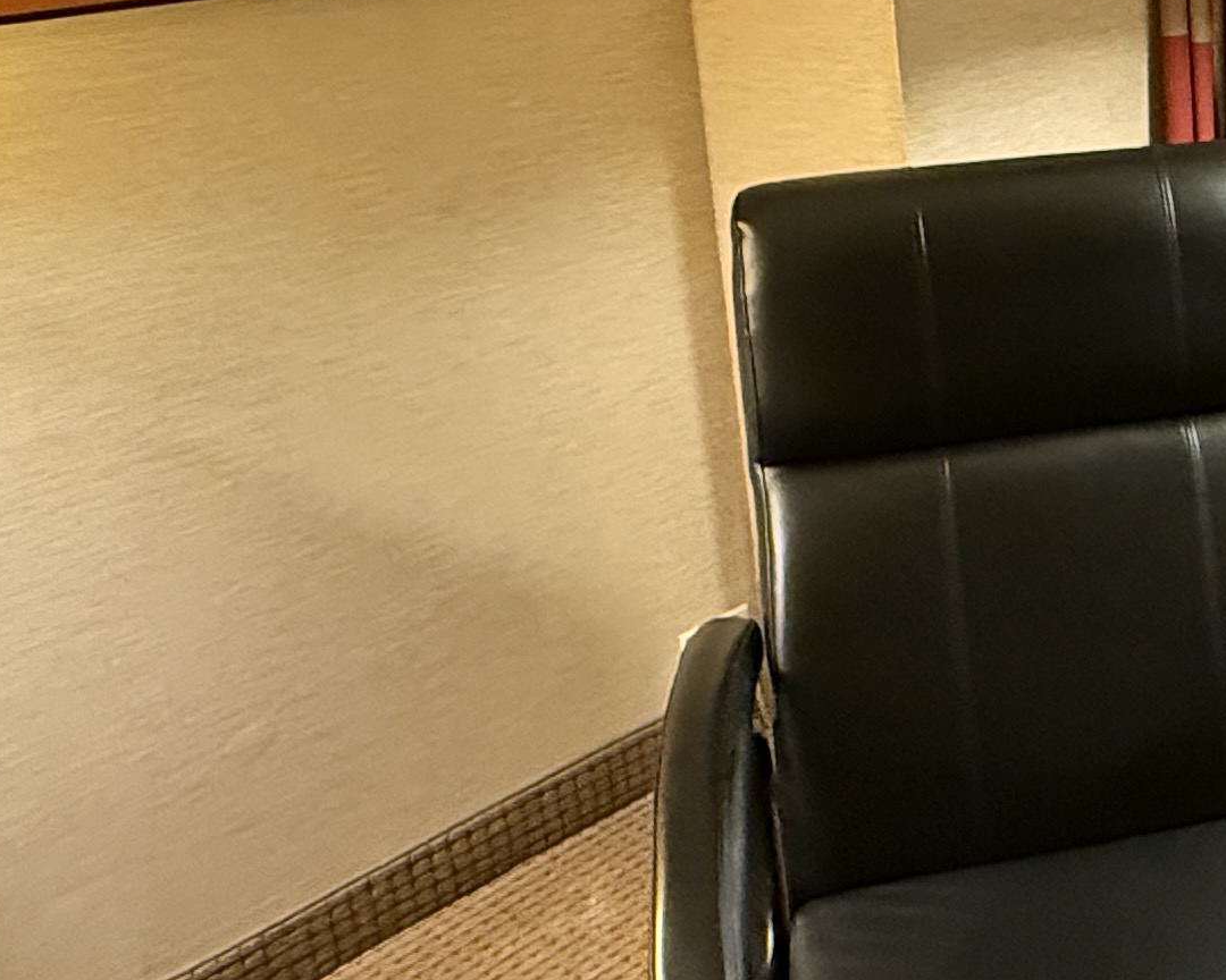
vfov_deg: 29.1
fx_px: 1851
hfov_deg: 31.9
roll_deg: -0.1
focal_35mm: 51
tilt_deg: -14.2
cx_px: 1384
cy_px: 210
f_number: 2.2
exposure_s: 1/60
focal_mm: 2.22
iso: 1000
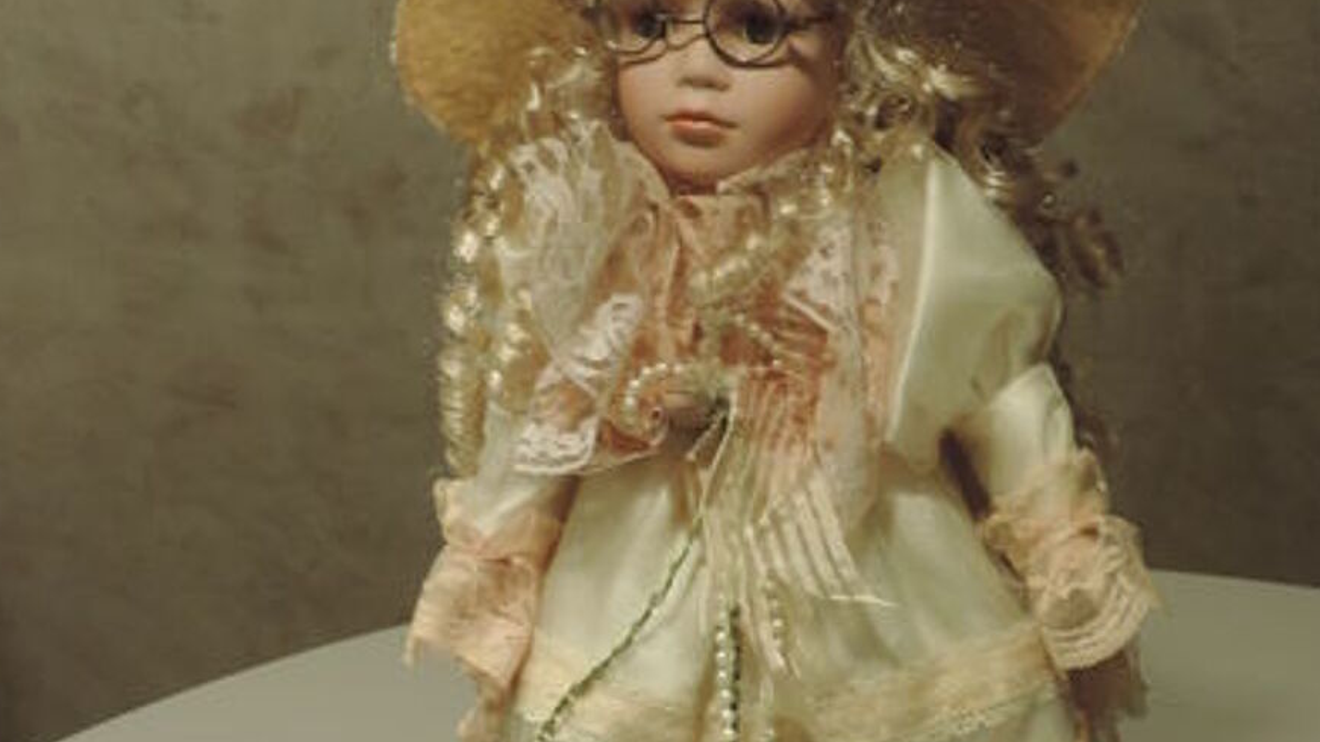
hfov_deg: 37.8
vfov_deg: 21.7
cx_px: 723
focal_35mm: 55
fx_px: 1925
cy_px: 505
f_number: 3.2
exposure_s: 1/25
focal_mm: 5.8
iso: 400
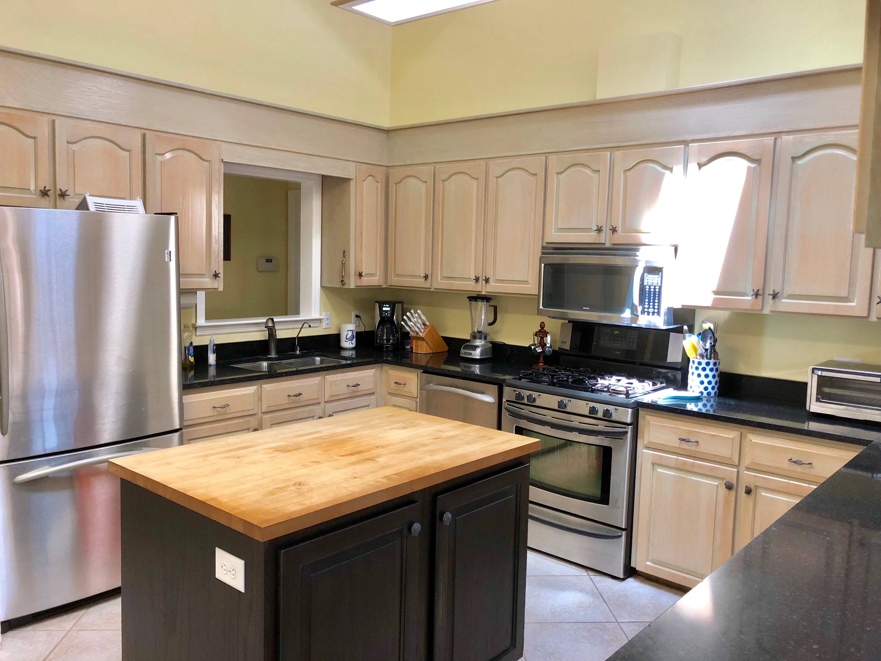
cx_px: 440
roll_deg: -1.3
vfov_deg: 49.7
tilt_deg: -5.3
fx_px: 713
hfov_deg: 63.4
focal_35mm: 28
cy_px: 330
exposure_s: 1/17
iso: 40
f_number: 1.8
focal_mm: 4
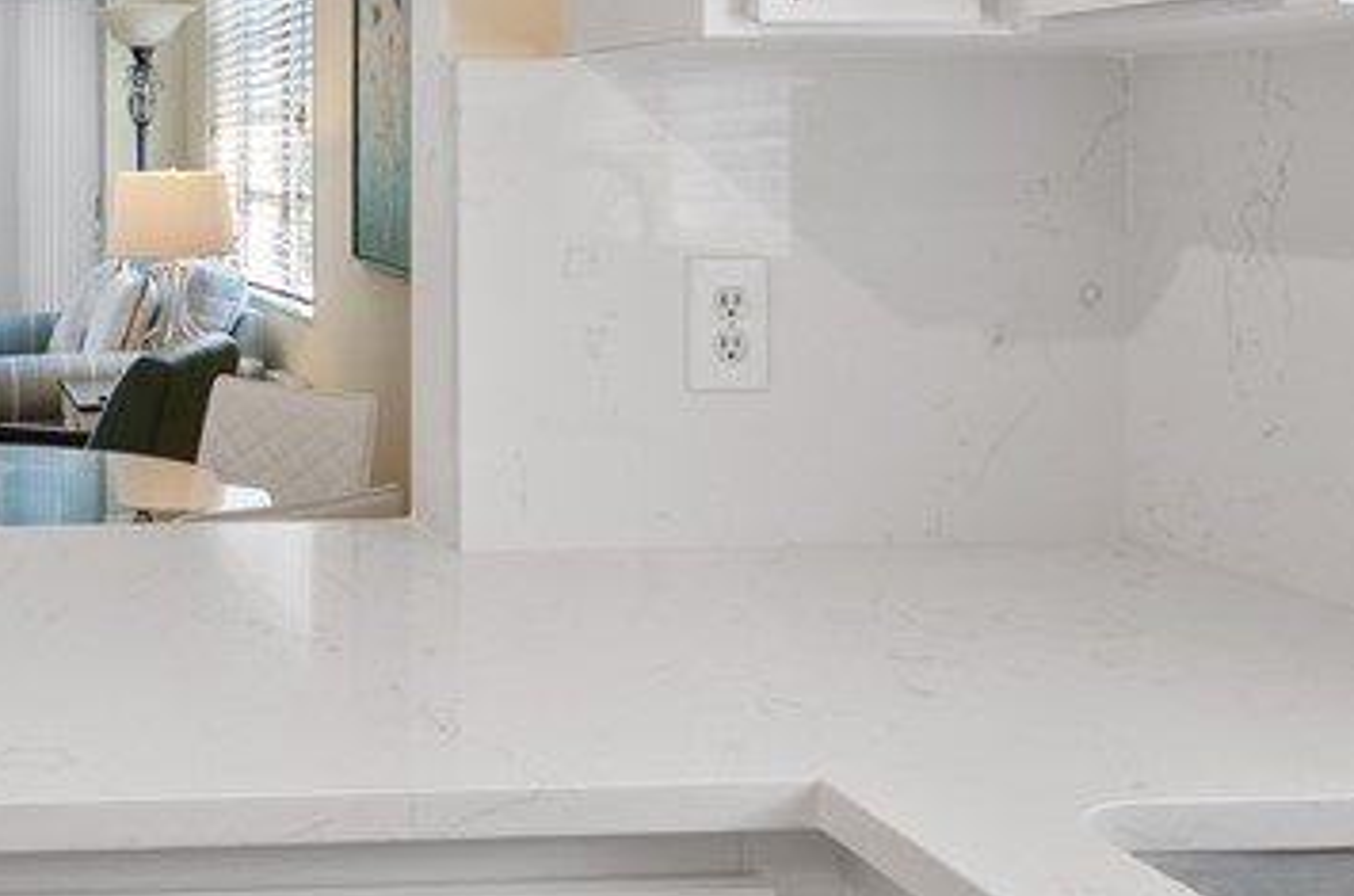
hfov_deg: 38.6
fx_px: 1726
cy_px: 175
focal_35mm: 46
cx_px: 38
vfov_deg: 28.5
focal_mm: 10
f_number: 8
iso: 200
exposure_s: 1/15
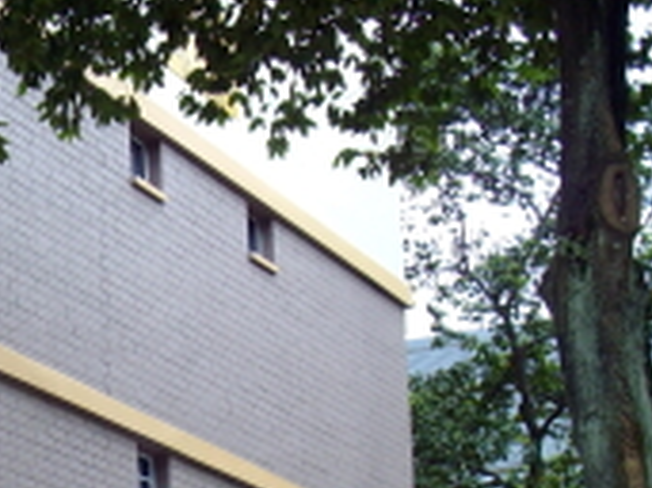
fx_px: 2240
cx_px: -214
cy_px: 526
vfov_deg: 12.2
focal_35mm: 119
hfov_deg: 15.7
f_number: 2.8
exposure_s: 1/200
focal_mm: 6.2
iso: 80
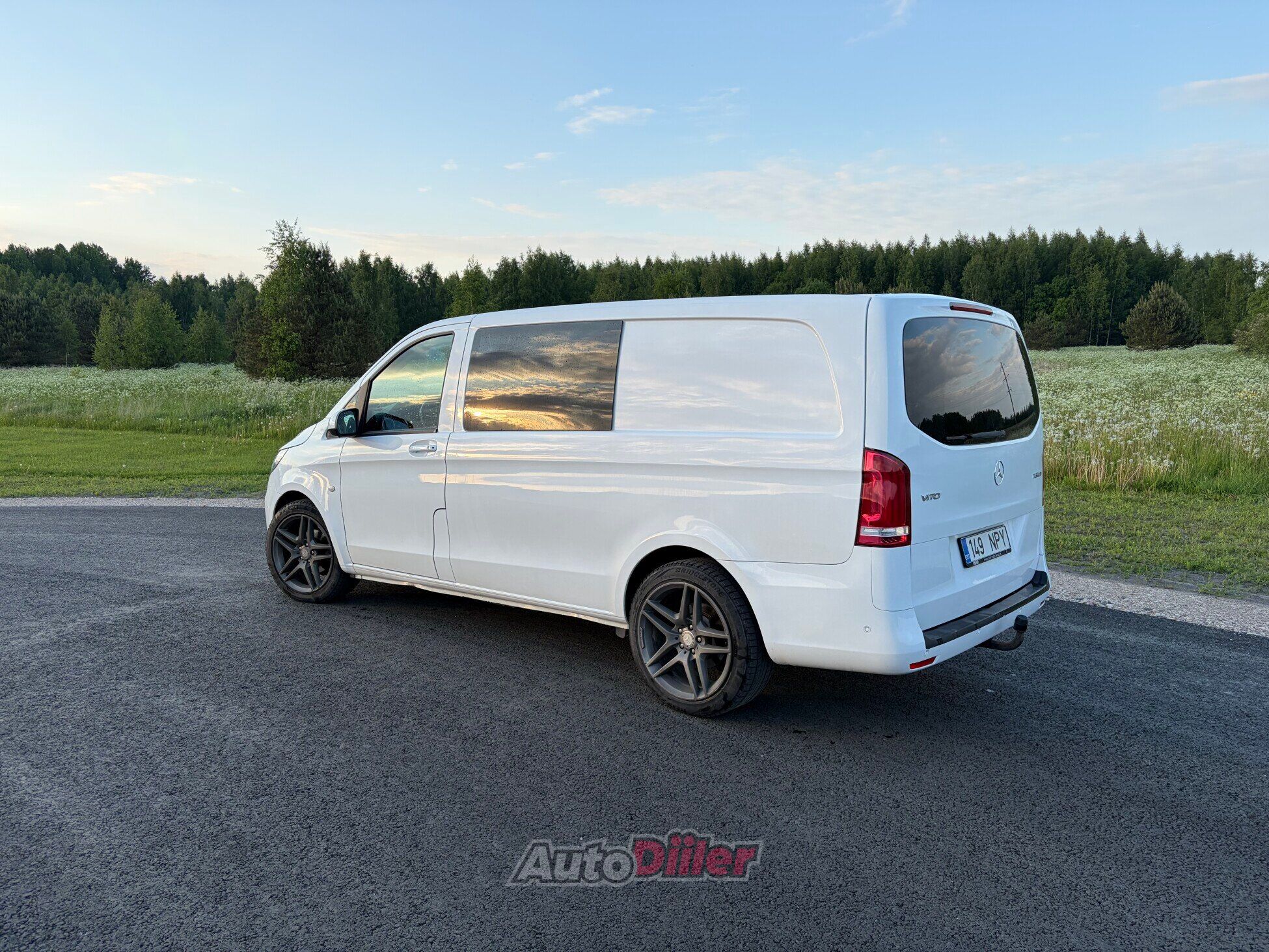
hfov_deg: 67.3
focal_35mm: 26
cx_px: 634
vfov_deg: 53.1
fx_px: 953
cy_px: 476
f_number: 1.6
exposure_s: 1/724
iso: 50
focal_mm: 5.96
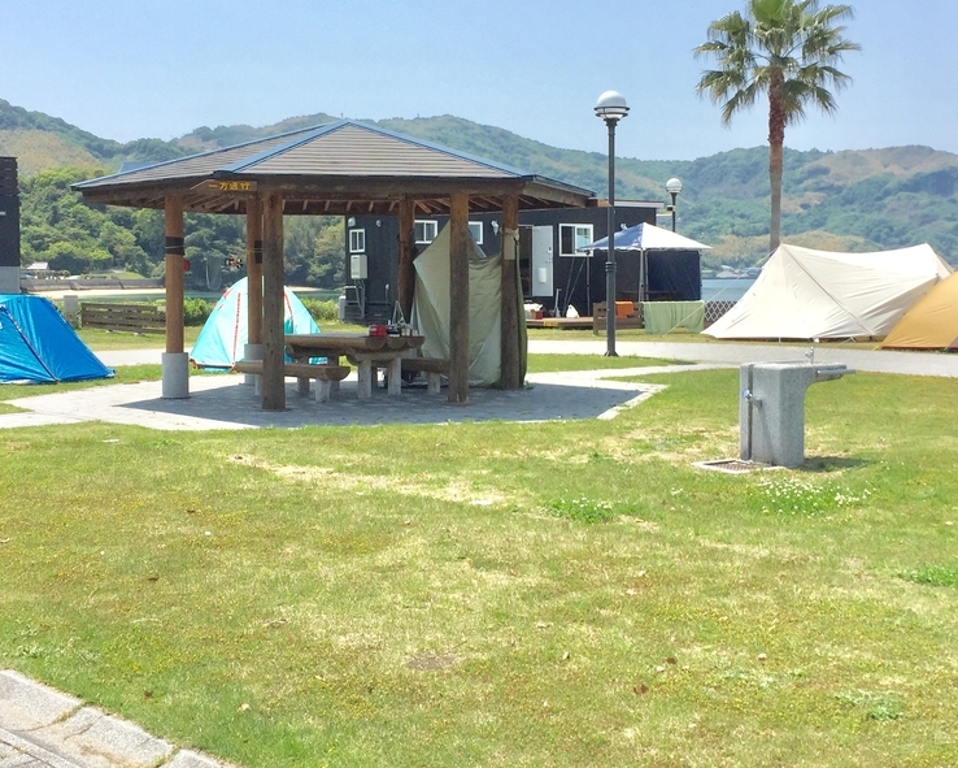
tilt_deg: -3.1
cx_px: 497
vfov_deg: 32.7
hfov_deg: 40.3
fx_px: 1305
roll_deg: -0.4
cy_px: 337
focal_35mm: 46
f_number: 2.2
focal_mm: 4.15
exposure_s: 1/2475
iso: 32
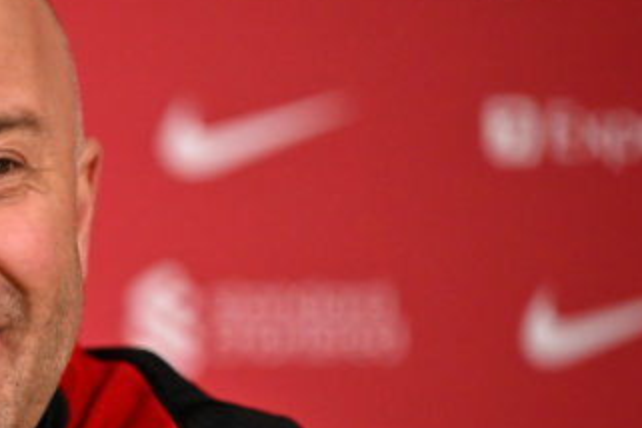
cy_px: 326
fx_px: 8345
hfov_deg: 4.4
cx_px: -58
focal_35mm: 468
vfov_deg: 2.9
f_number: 2.8
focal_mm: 200
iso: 2000
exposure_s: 1/1000
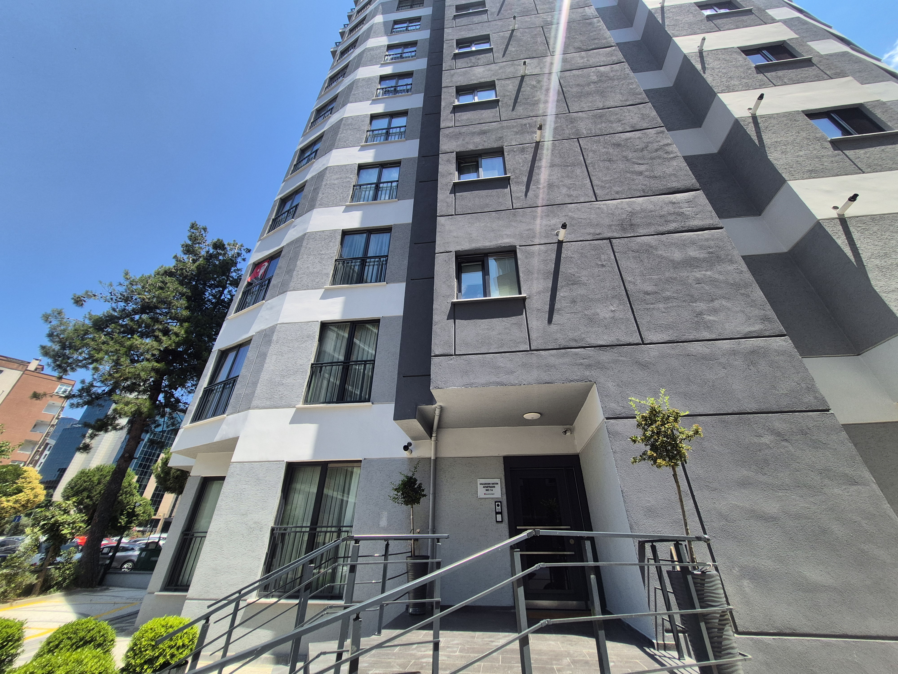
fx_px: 337
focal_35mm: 13
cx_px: 449
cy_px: 337
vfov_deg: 89.9
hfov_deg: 106.2
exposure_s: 1/1268
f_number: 2.2
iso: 50
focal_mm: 1.74
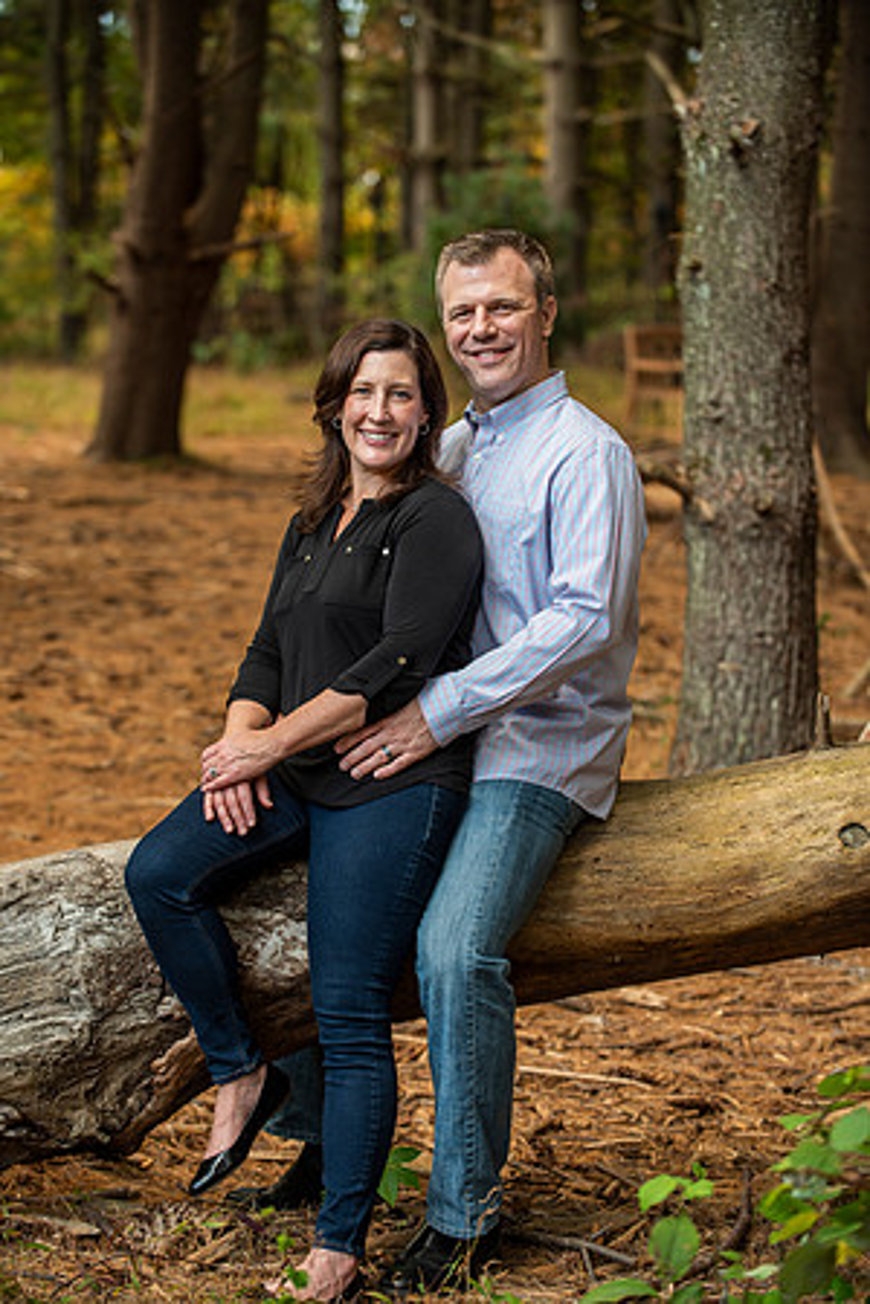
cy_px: 652
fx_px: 3806
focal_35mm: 105
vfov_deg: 19.5
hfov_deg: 13.0
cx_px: 435
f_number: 4
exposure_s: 1/50
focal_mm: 105
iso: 250
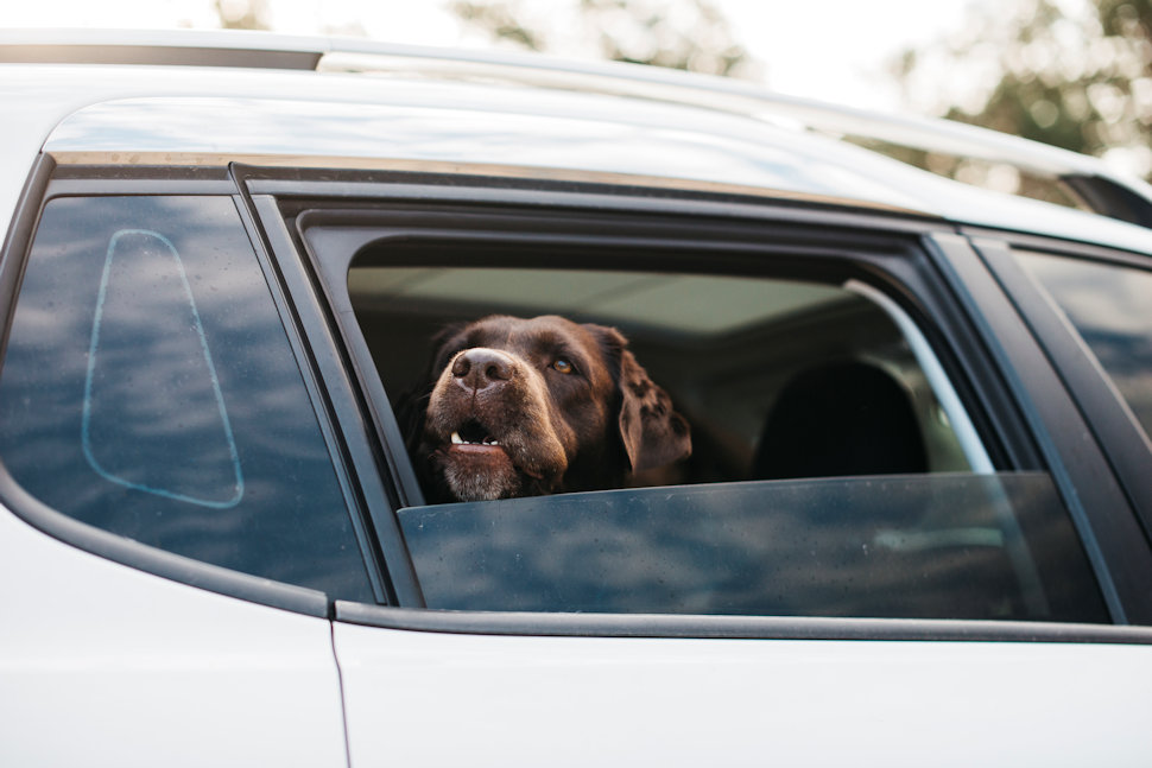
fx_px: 1600
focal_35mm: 50
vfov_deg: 27.0
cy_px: 384
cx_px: 576
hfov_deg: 39.6
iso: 400
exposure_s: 1/500
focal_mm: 50
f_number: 2.5
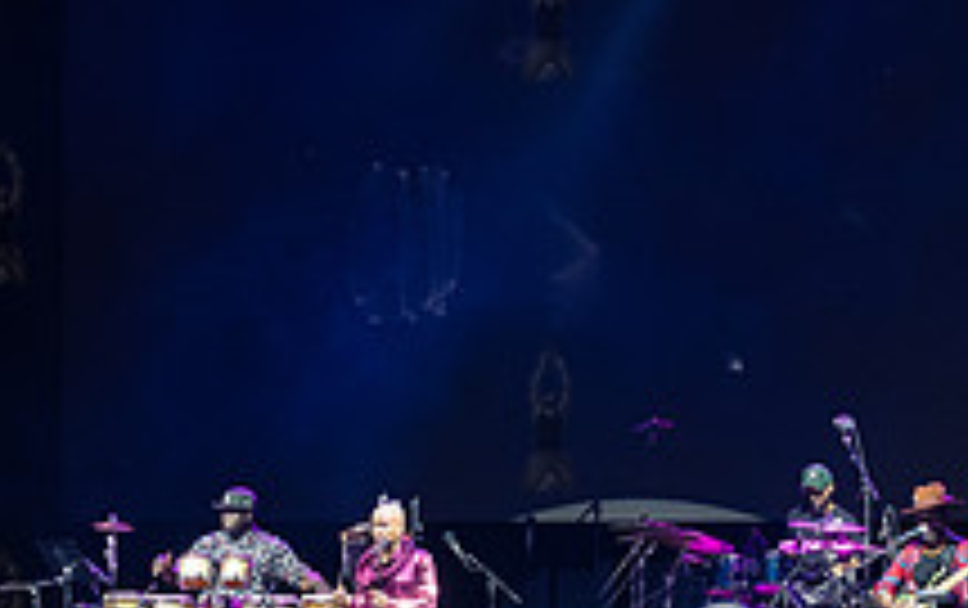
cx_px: 545
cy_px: 464
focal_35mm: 201
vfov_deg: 6.5
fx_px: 5310
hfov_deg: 10.4
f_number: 4.5
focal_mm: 70
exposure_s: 1/250
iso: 4000
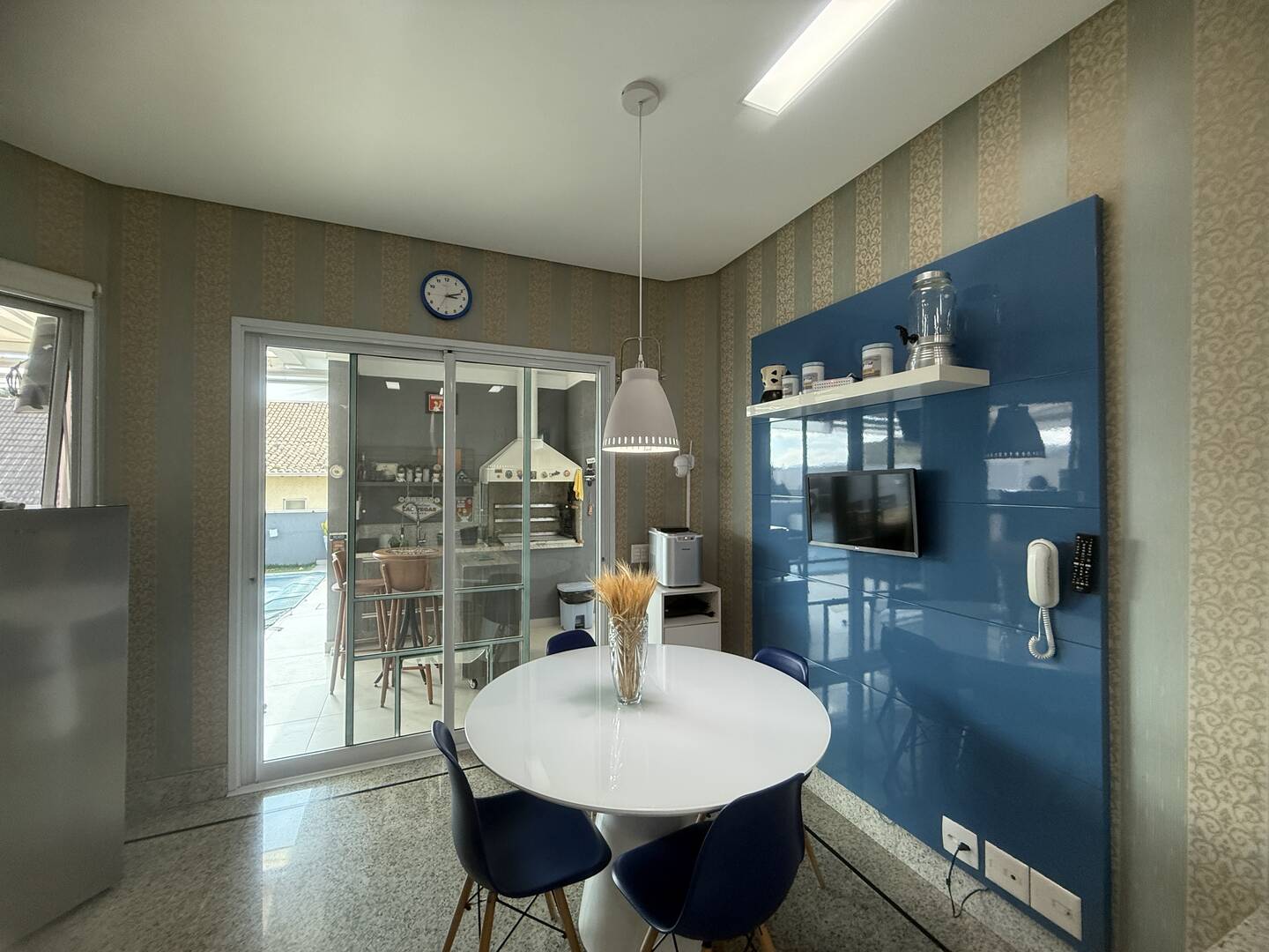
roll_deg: -0.2
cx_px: 634
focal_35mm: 14
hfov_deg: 102.1
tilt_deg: +1.3
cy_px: 476
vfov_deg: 85.7
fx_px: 513
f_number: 2.2
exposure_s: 1/120
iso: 250
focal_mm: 2.22
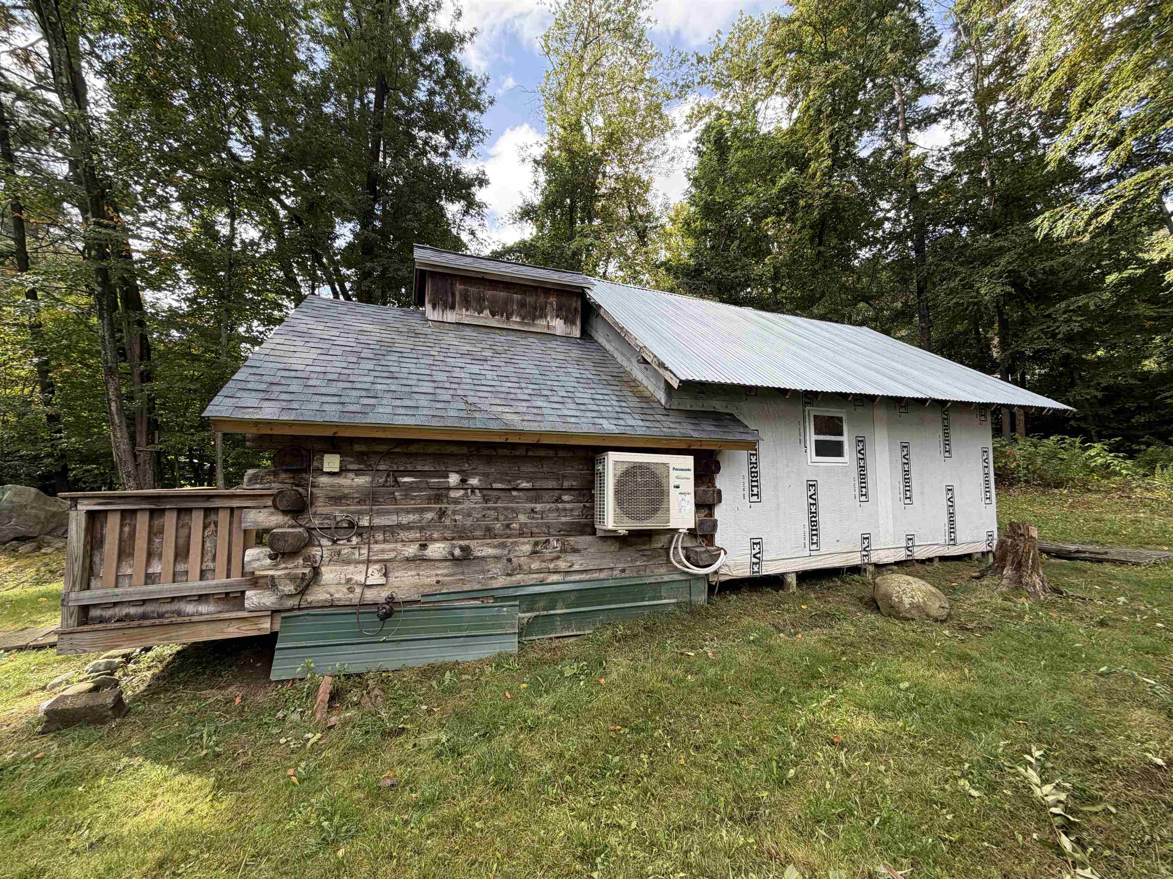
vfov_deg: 85.7
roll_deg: -0.3
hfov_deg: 102.1
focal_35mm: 14
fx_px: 474
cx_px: 586
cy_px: 440
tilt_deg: +5.0
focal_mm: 2.22
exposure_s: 1/250
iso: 40
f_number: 2.2
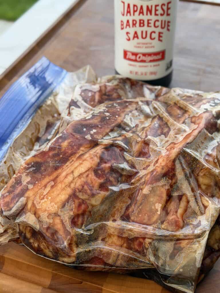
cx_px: 110
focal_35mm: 48
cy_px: 146
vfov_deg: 39.7
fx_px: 407
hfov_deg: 30.3
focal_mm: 6.76
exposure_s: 1/574
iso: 64
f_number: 1.78
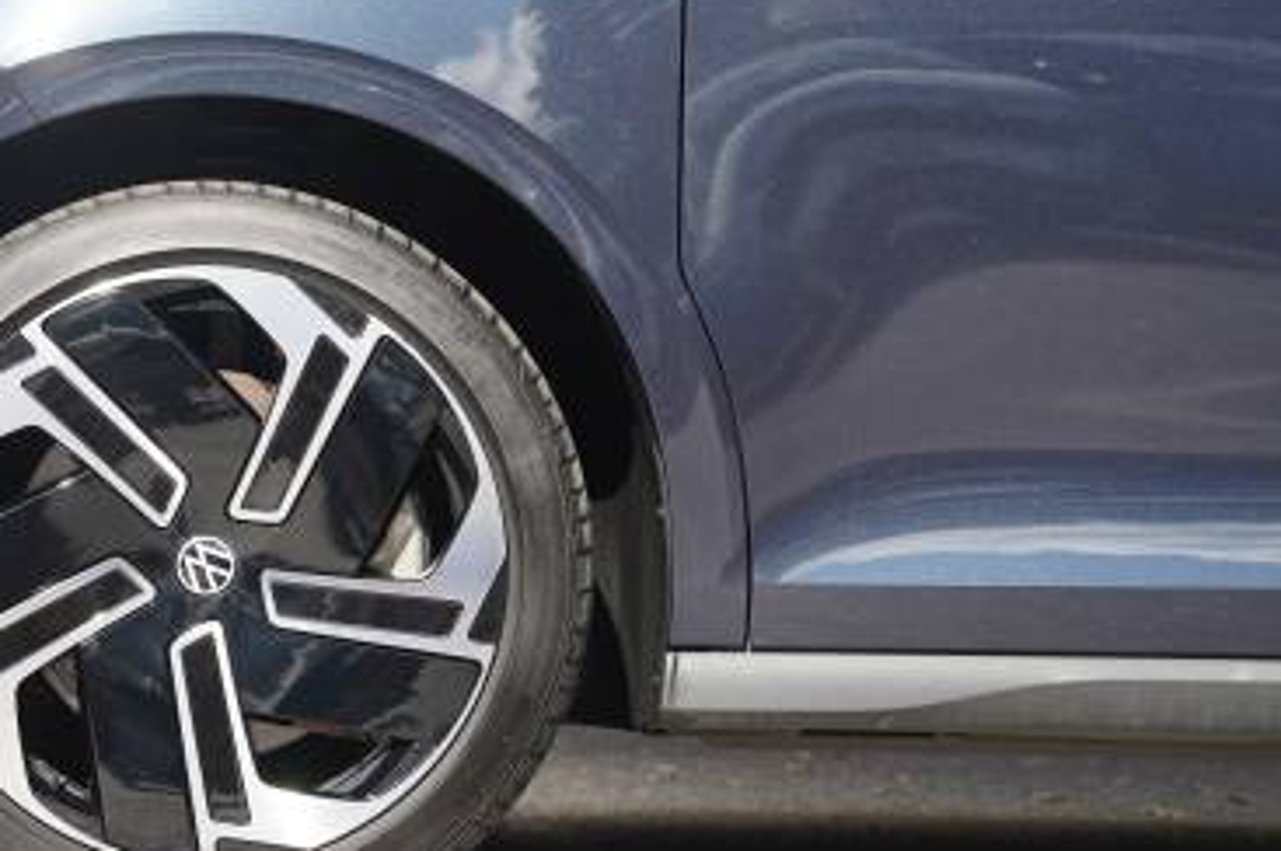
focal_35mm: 104
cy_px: 359
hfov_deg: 19.4
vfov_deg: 13.1
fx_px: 3699
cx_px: 251
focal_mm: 59.6
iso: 100
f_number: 4.5
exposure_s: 1/200
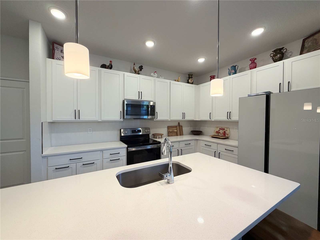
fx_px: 129
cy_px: 120
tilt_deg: -1.4
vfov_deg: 85.7
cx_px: 160
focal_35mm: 14
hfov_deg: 102.1
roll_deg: +0.0
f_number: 2.2
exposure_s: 1/120
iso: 125
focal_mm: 2.22
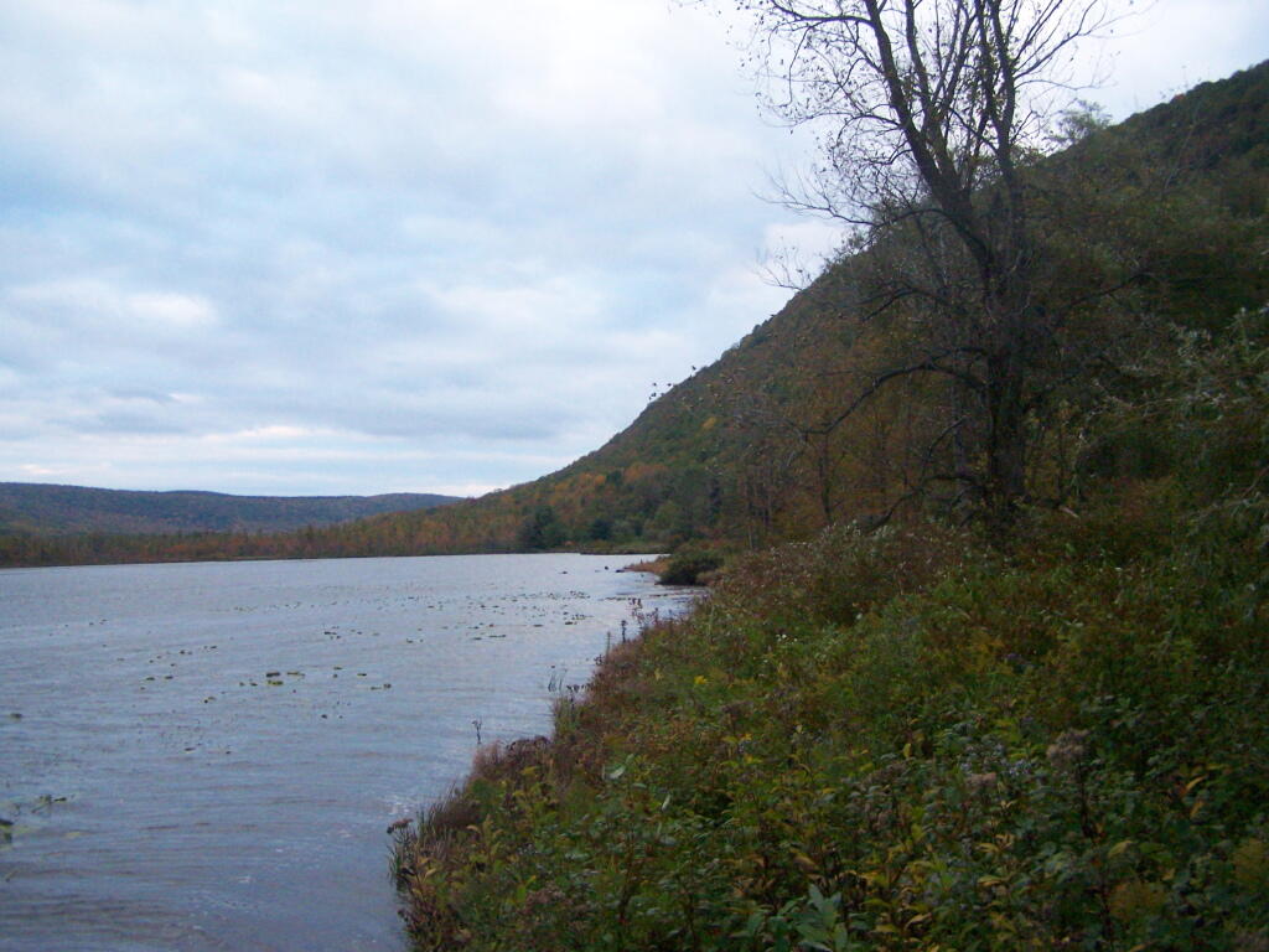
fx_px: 1393
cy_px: 476
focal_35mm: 38
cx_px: 634
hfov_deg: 49.0
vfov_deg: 37.7
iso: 400
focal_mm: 6.3
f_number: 2.8
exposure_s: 1/320
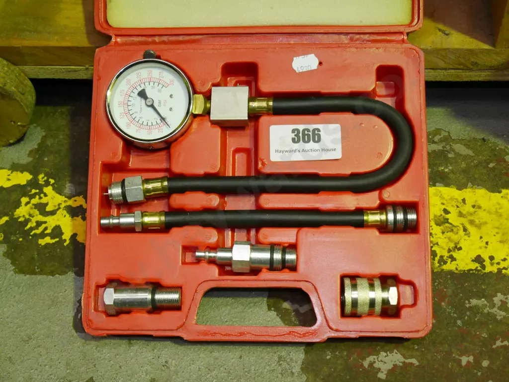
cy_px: 191
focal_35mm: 56
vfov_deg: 26.1
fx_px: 824
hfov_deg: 34.3
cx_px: 254
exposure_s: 1/80
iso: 3200
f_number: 5.4
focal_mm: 28
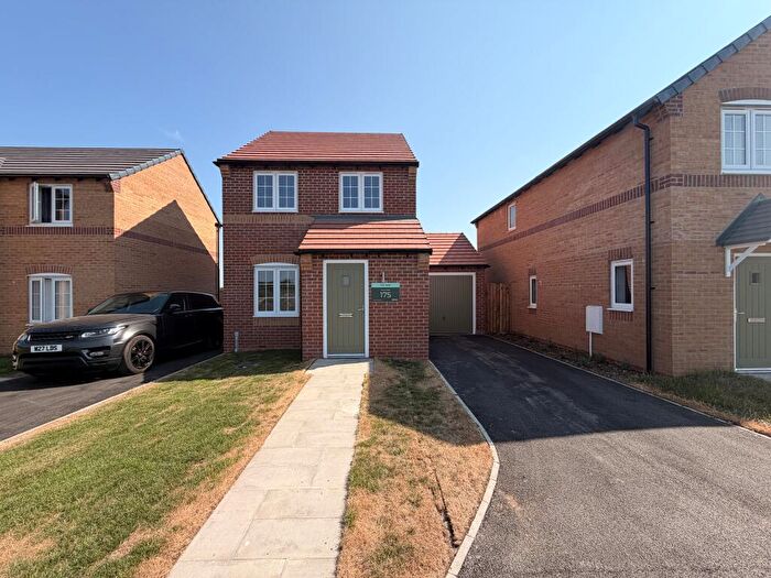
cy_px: 289
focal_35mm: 14
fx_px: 312
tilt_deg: -0.2
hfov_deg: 102.1
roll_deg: +0.1
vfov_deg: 85.7
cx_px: 386
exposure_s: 1/770
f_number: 2.2
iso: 32
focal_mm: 2.22
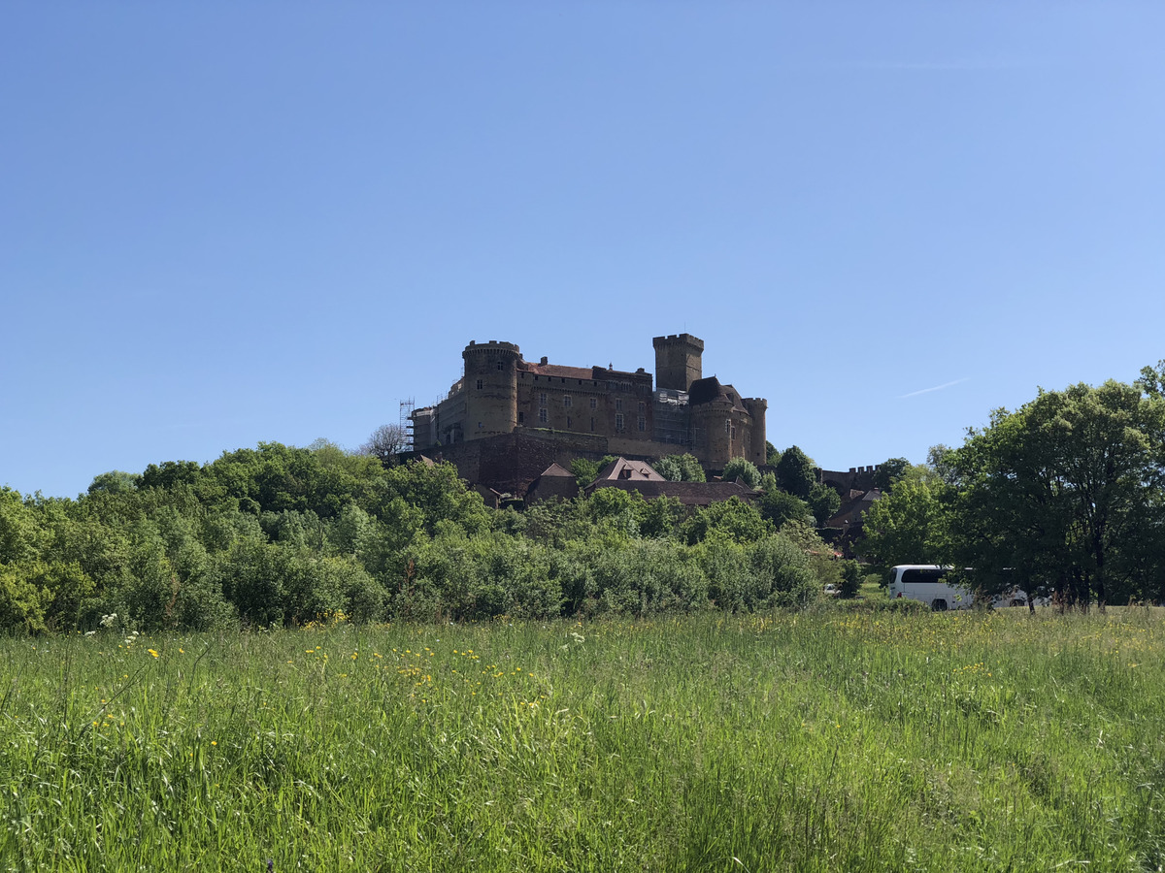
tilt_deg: +11.3
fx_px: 1750
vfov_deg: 28.0
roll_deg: +0.9
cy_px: 436
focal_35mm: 52
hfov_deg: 36.8
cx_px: 582
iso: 16
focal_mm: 6
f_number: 2.4
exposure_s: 1/1372
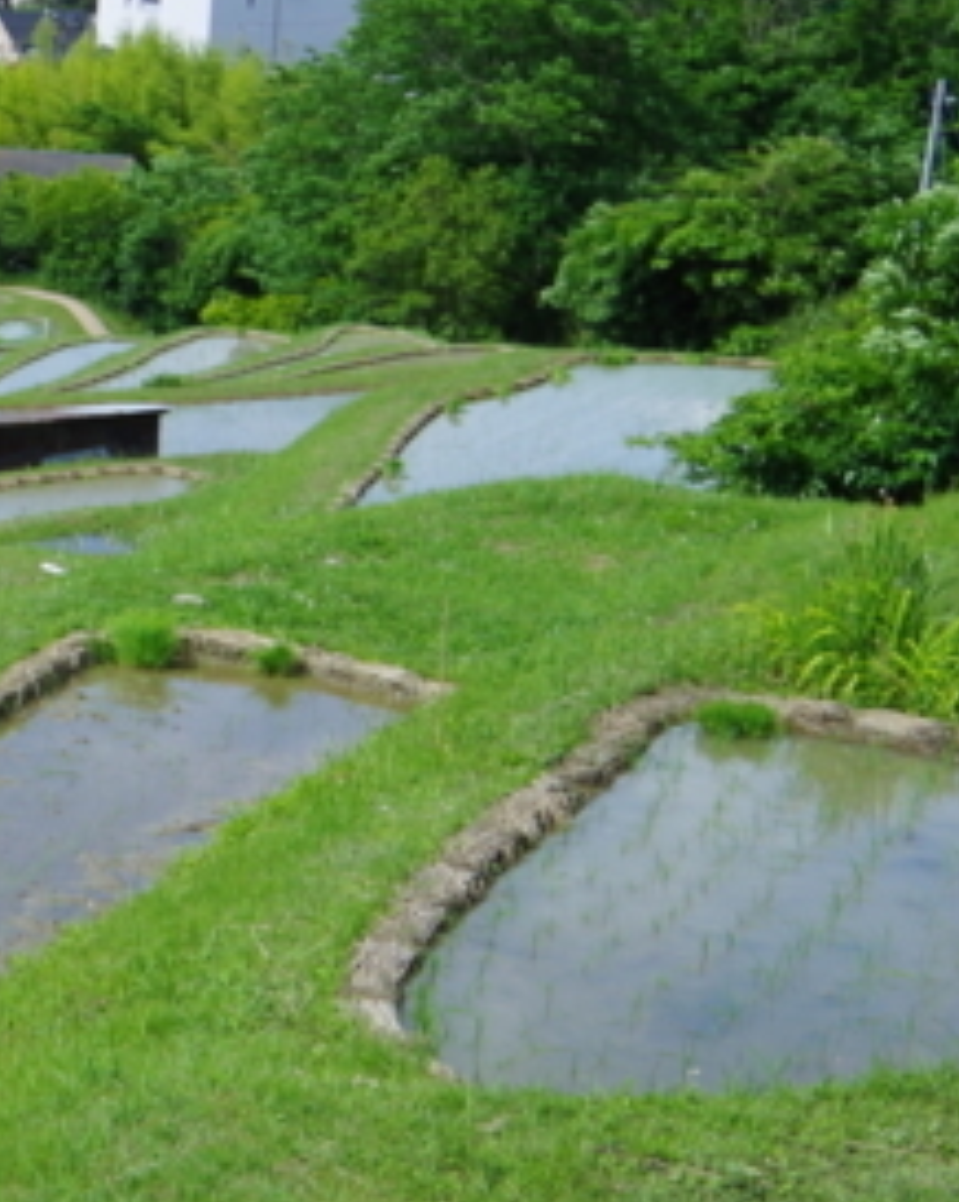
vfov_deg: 20.1
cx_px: -1012
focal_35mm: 95
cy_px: 423
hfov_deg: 13.6
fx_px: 3374
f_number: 7.1
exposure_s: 1/320
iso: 200
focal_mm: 18
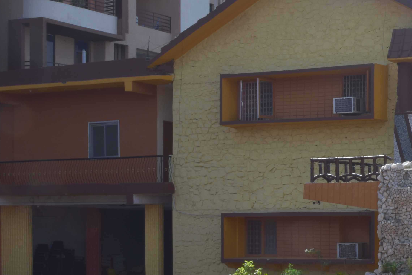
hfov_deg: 18.5
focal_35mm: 103
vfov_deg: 13.2
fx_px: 1179
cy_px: 241
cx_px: 531
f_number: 22
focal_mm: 32
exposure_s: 1/40
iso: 100
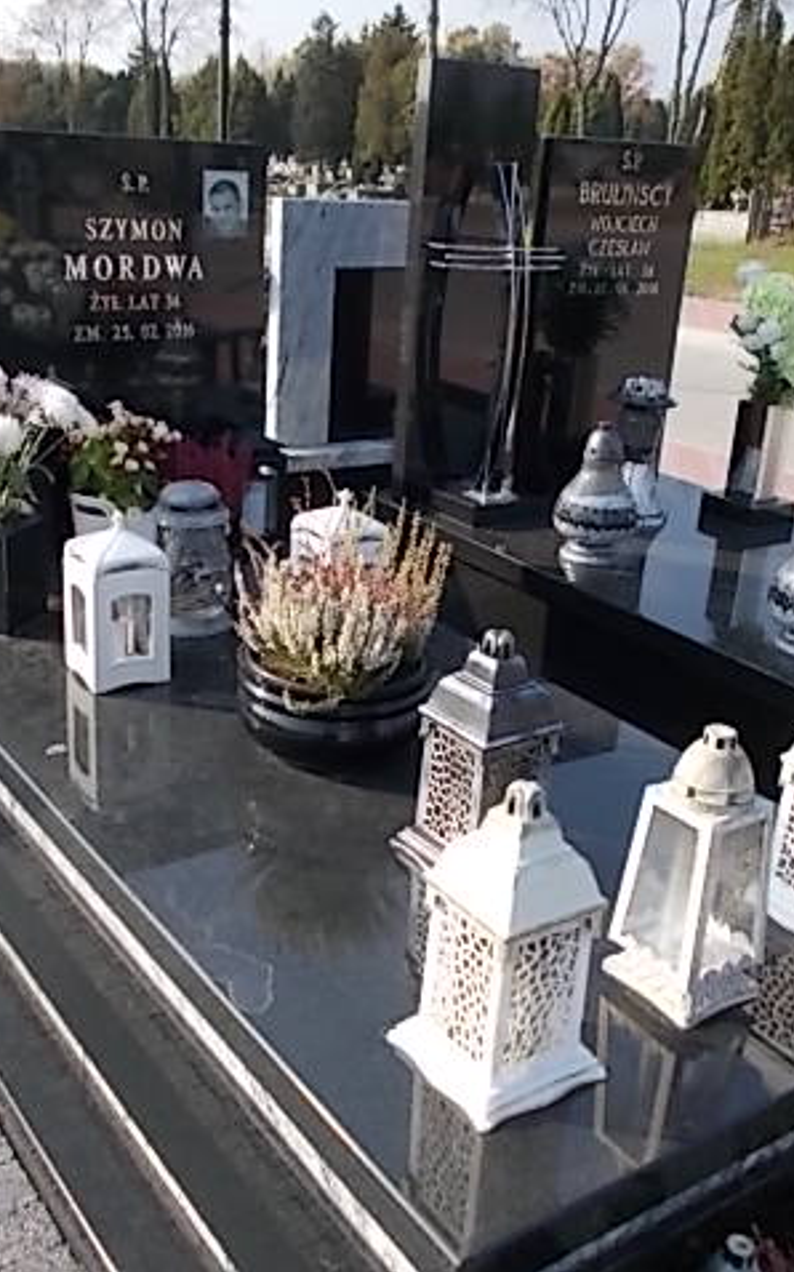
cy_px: 635
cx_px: 384
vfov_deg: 52.8
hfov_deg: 34.4
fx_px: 1281
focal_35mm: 37
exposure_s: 1/80
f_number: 8
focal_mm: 4.6
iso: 80
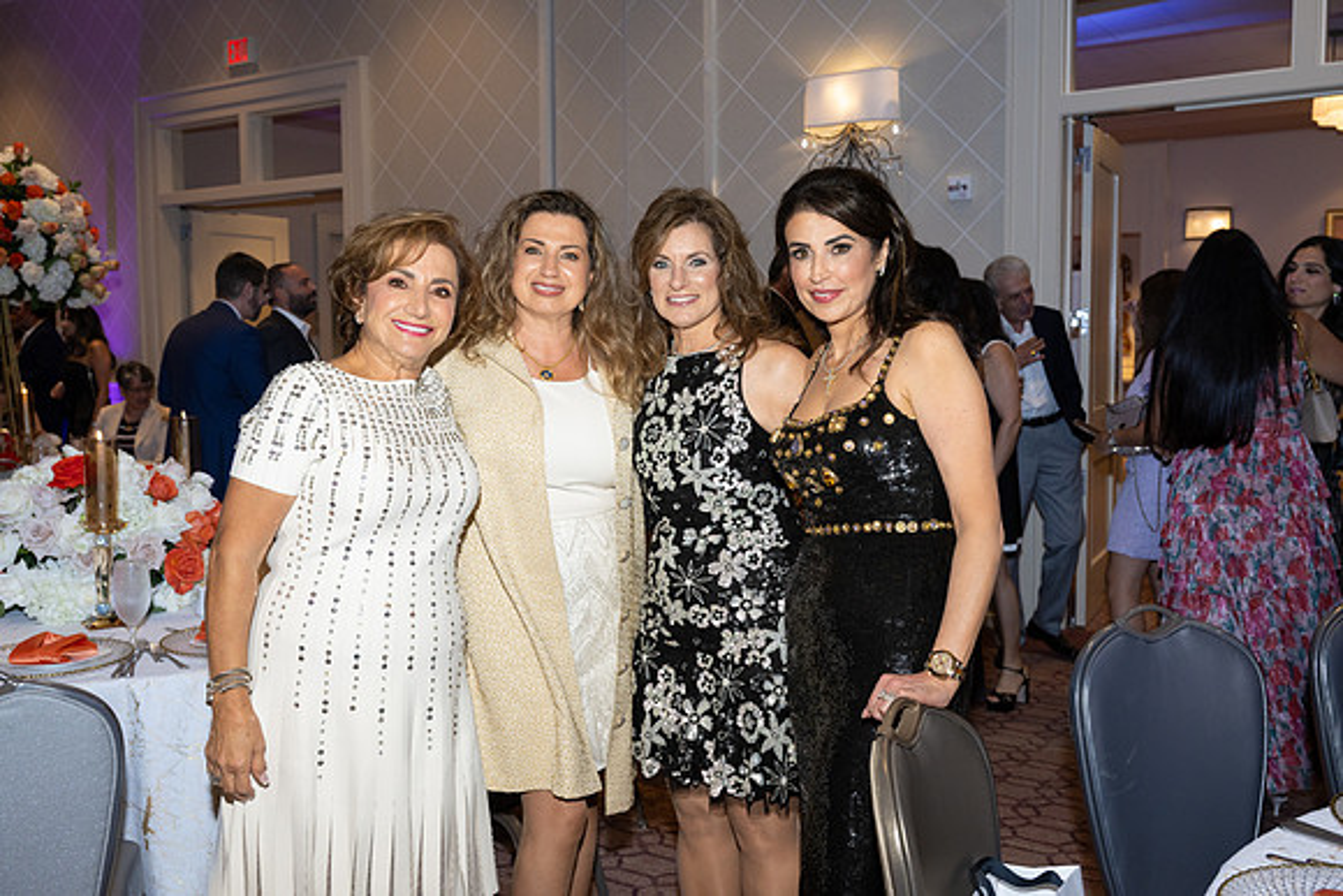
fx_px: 1269
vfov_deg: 38.9
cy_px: 448
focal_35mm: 34
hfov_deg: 55.8
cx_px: 672
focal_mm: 34
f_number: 5.6
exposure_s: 1/100
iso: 800
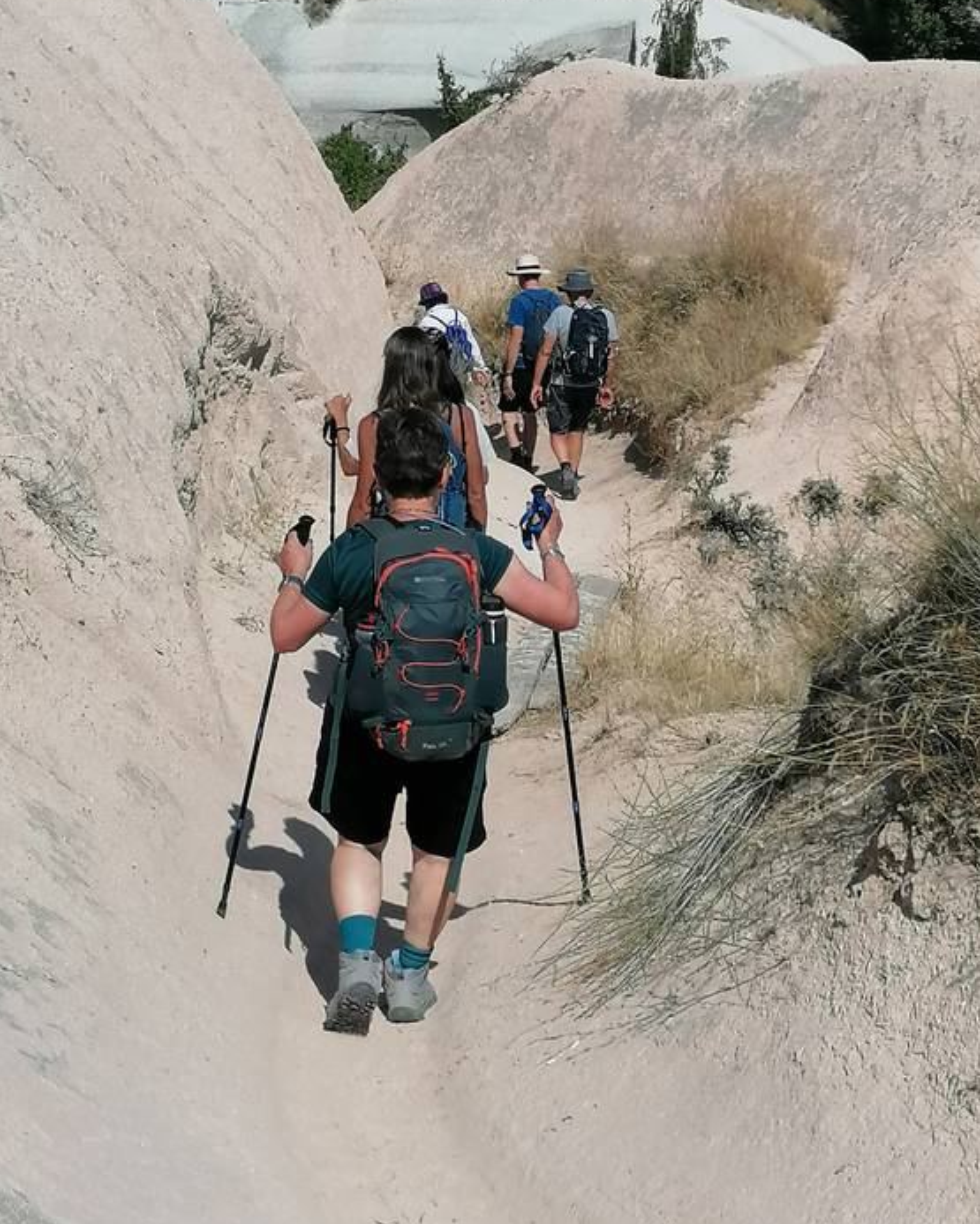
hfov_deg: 21.0
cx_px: 424
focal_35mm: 73
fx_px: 2645
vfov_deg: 25.9
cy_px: 397
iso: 50
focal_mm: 4.75
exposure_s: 1/3030
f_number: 1.8
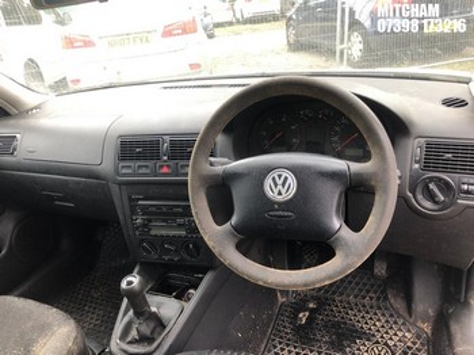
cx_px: 237
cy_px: 178
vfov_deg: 49.7
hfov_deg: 63.5
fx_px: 383
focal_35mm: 28
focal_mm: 4
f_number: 1.8
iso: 25
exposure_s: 1/30
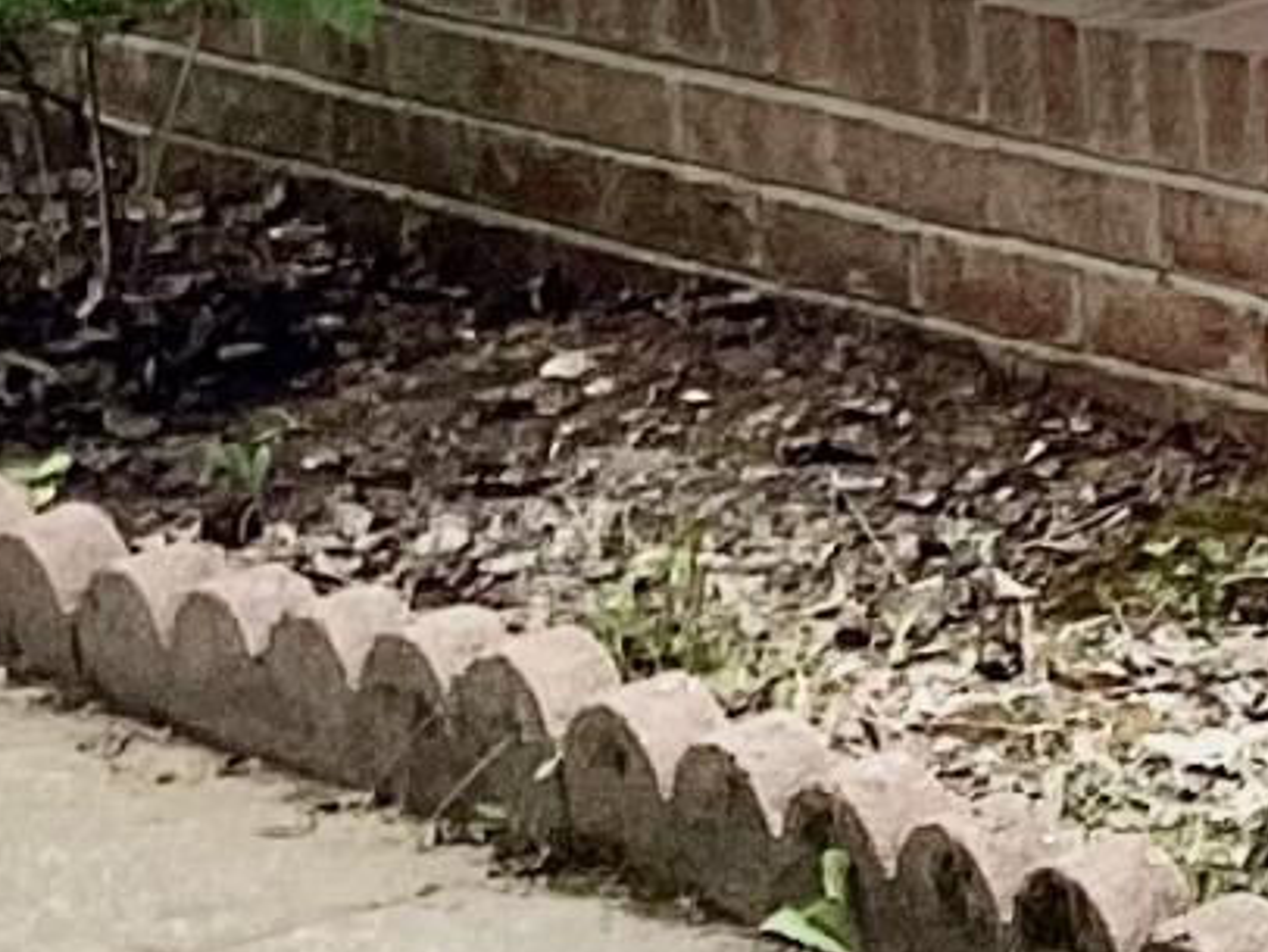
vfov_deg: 6.1
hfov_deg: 7.4
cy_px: -1689
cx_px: 4135
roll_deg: +3.5
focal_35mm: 229
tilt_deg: -3.1
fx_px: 8393
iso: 25
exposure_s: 1/246
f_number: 2.4
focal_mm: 3.3
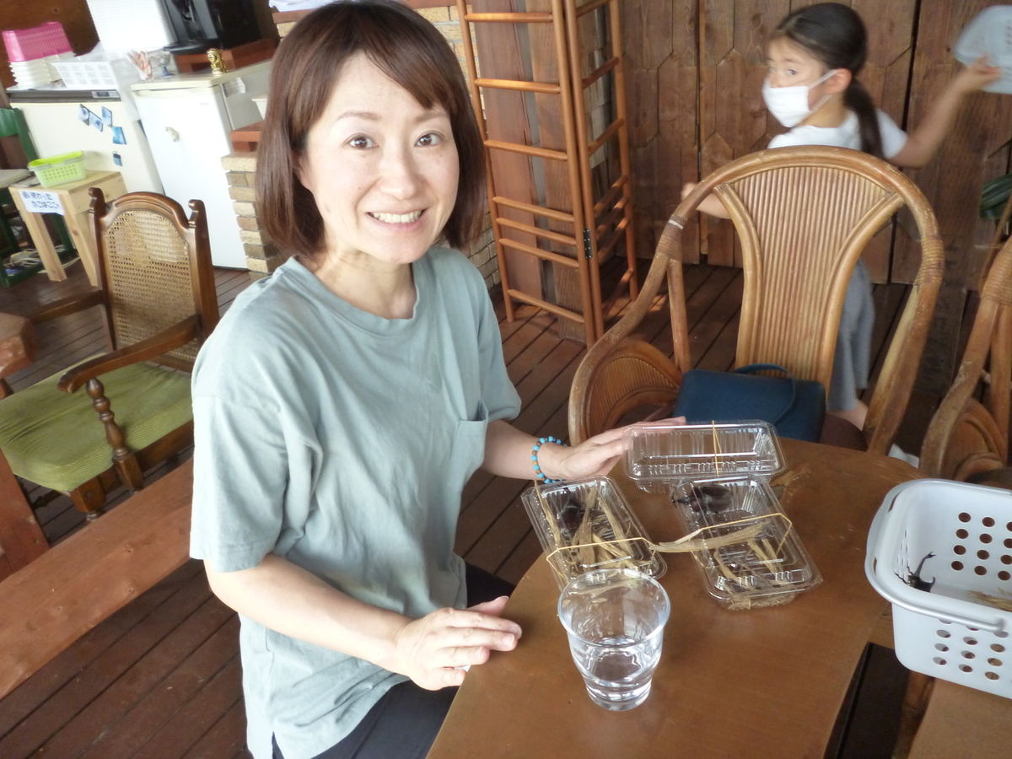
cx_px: 506
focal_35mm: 28
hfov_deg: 63.4
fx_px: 819
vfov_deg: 49.7
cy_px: 380
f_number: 3.1
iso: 320
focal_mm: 5
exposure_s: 1/60
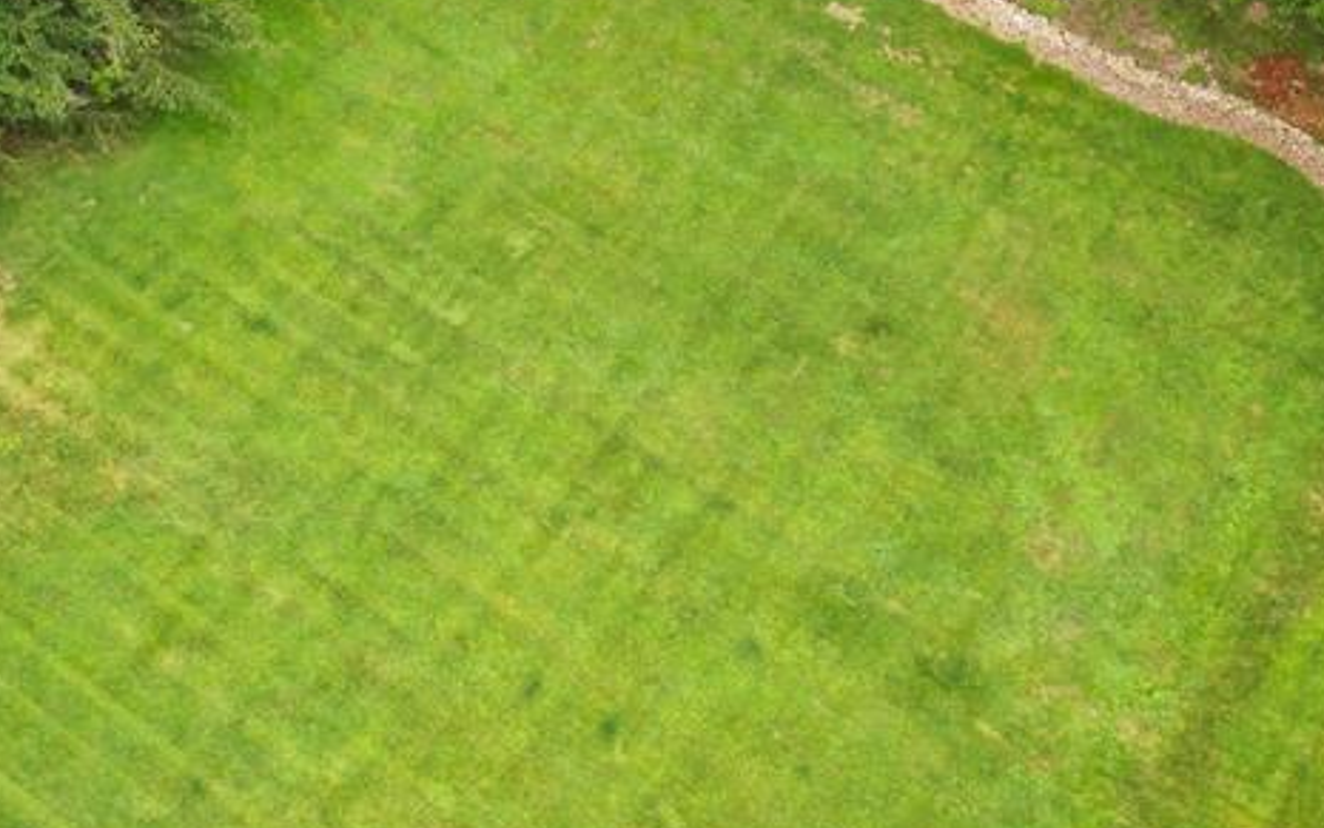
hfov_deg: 36.0
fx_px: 2021
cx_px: 478
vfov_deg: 23.1
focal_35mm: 56
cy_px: 504
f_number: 1.7
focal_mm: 6.7
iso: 110
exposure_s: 1/400
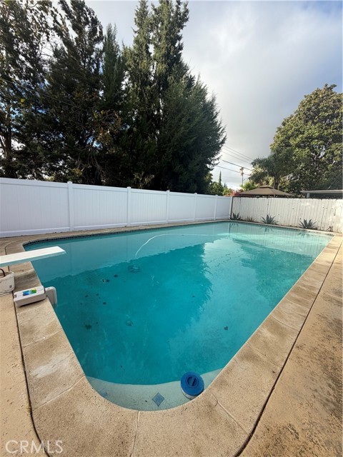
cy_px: 228
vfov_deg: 102.1
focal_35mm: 14
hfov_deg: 85.7
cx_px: 172
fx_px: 185
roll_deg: -1.0
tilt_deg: -9.0
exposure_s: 1/751
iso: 40
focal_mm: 2.22
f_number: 2.2
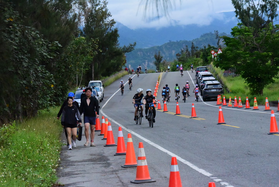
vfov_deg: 10.2
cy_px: 94
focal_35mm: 135
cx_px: 140
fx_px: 1047
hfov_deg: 15.2
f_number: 14
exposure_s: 1/3200
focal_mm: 135
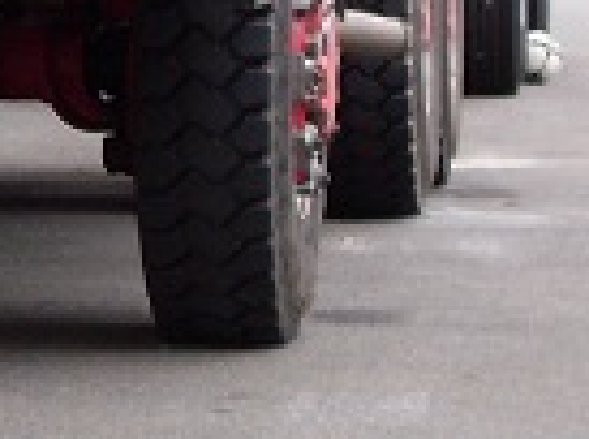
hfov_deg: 6.3
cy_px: -461
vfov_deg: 4.7
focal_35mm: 312
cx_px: -322
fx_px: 5295
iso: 80
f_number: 3.7
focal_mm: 11.7
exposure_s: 1/20
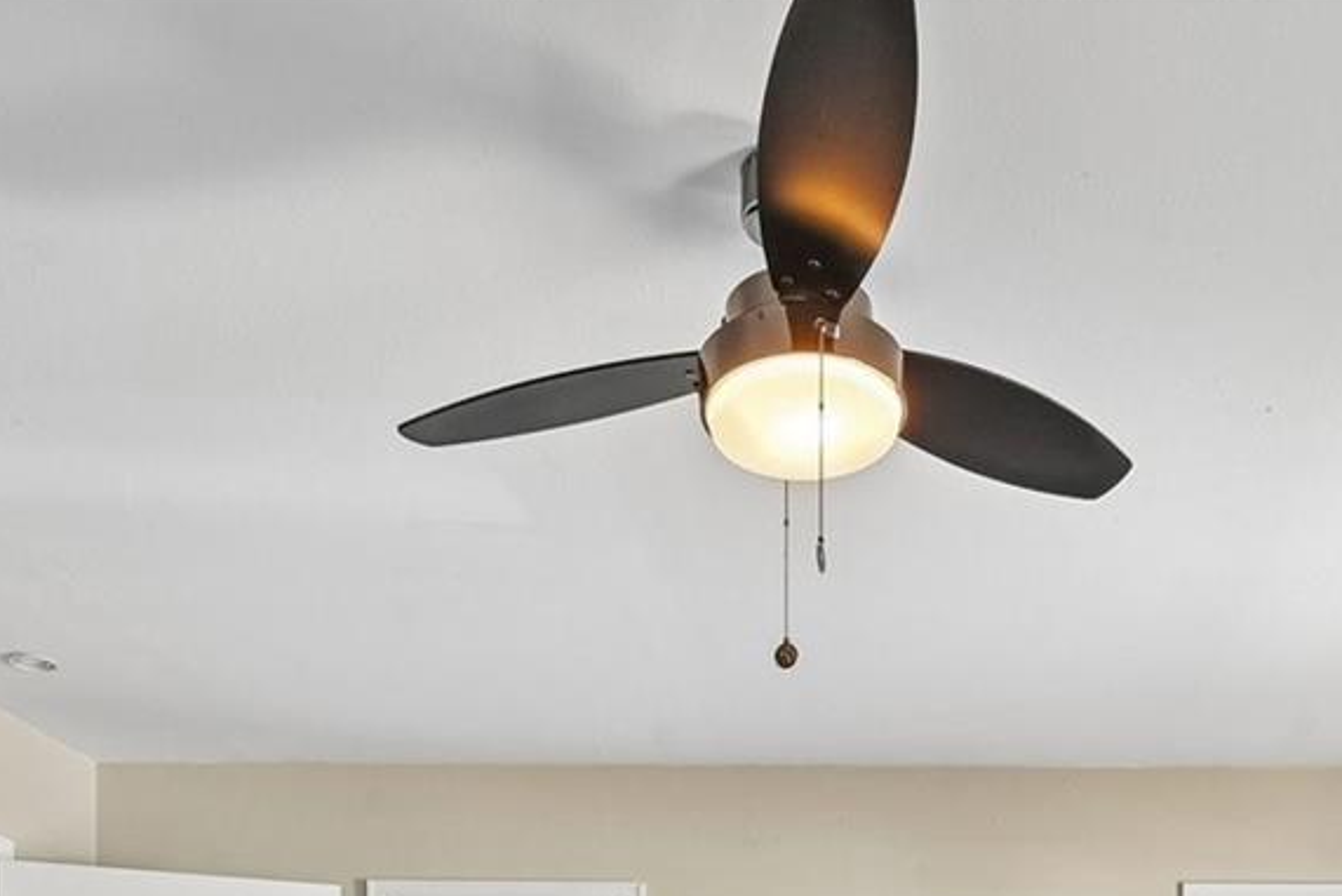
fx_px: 1618
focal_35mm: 43
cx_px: 931
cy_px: 1237
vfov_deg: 25.5
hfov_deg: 44.2
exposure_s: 1/13
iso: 400
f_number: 10
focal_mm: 15.5
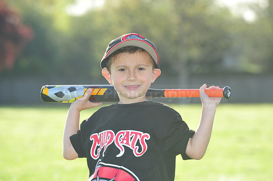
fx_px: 1516
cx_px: 136
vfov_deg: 6.9
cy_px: 90
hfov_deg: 10.3
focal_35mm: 200
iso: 400
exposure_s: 1/320
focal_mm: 200
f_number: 8
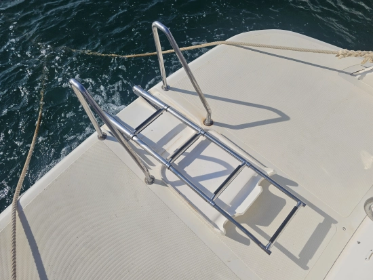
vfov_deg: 58.9
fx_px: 248
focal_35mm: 23
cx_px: 186
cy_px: 140
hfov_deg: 73.9
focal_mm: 6.3
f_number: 1.7
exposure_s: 1/2027
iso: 10
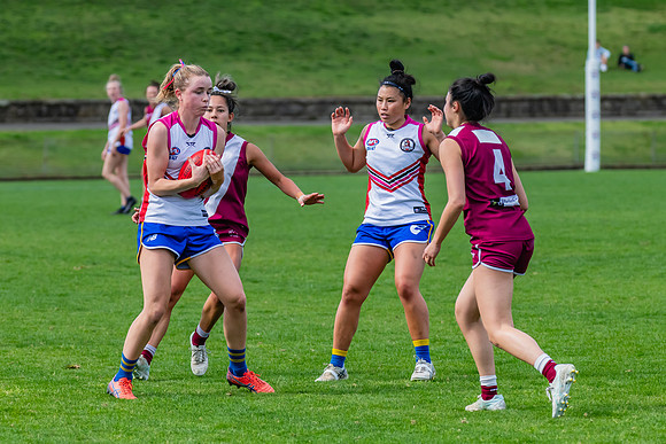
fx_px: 5160
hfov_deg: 7.4
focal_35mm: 279
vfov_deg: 4.9
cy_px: 167
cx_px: 262
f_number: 5.6
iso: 800
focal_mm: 210
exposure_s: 1/1600
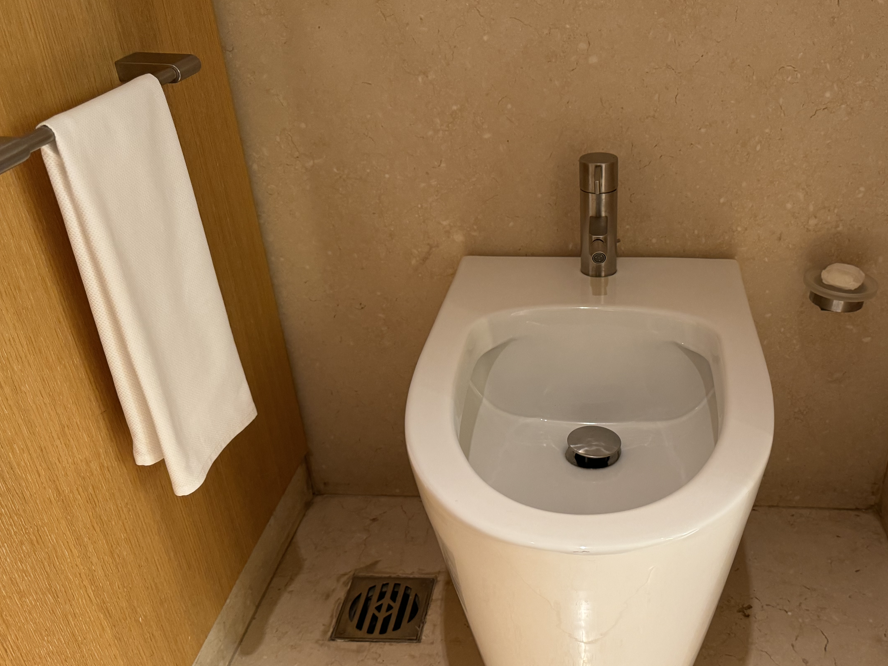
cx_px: 582
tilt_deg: -33.1
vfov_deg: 43.9
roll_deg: -0.5
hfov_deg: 55.8
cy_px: 399
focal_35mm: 32
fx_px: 821
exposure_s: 1/50
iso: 400
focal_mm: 6.76
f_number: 1.78
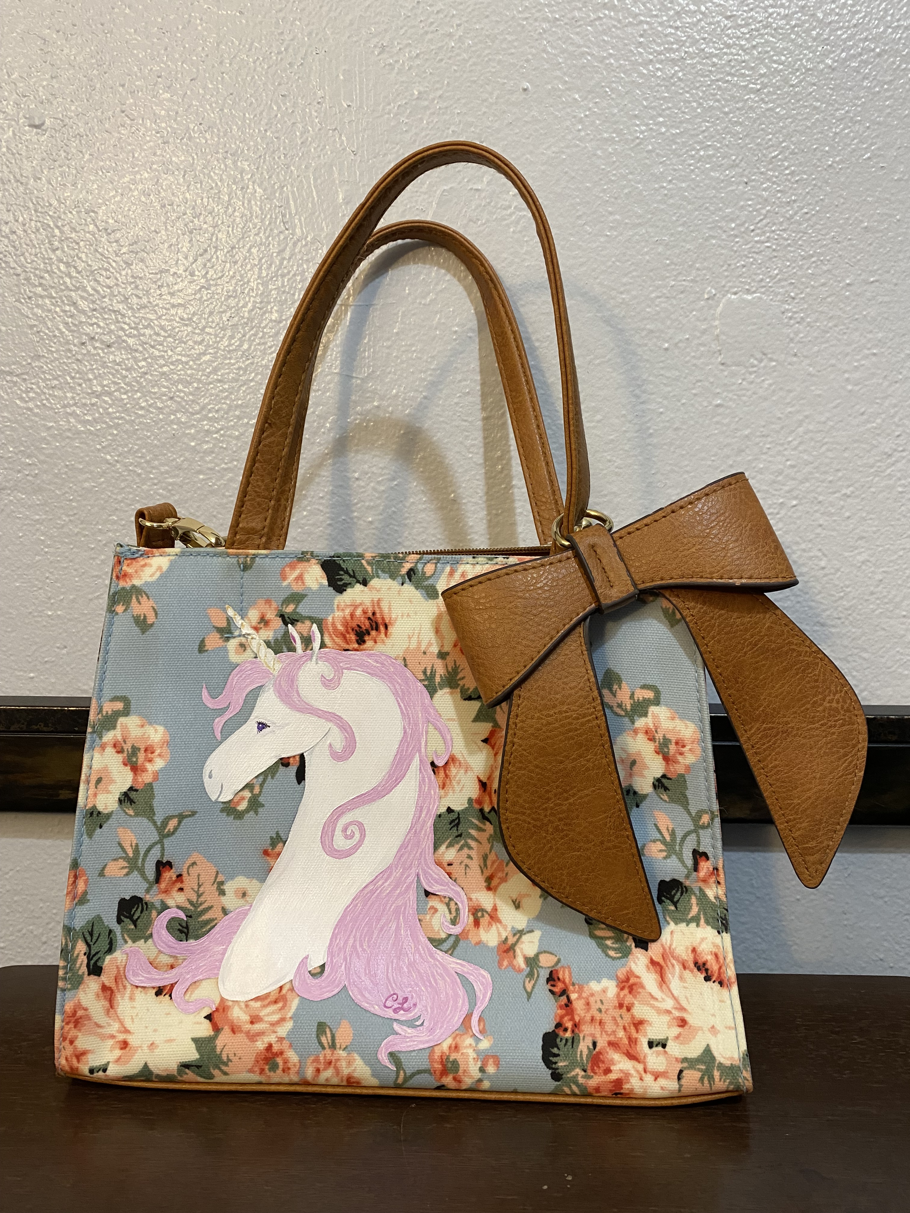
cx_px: 455
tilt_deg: -7.7
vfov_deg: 67.3
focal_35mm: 26
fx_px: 911
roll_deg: +0.3
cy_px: 606
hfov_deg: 53.1
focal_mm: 4.25
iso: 250
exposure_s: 1/60
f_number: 1.8
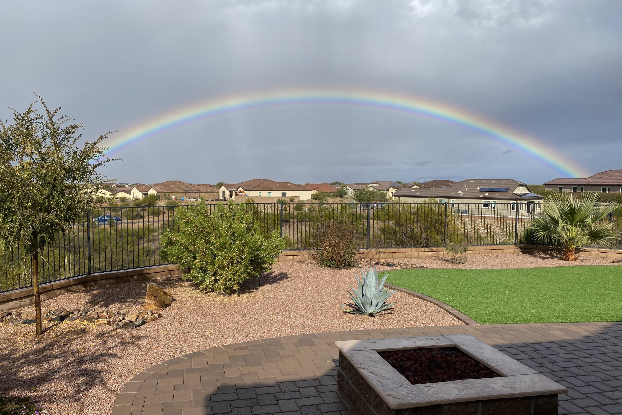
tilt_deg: -3.2
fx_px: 484
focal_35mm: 28
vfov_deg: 46.4
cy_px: 218
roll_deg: -1.0
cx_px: 307
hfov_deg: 65.5
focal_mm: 4.25
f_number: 1.8
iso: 32
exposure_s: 1/5025
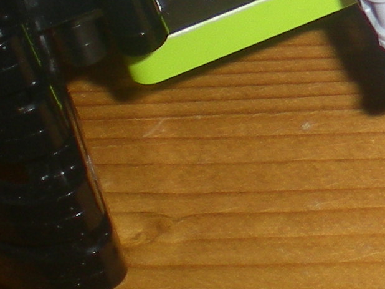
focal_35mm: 189
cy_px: -242
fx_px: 2101
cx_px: 792
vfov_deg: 7.6
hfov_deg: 9.7
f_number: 3.1
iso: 50
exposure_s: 1/60
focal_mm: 6.3
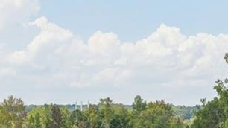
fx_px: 508
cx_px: 232
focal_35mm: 84
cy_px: 120
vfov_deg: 14.2
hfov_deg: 24.1
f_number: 8
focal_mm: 24
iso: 400
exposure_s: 1/1000
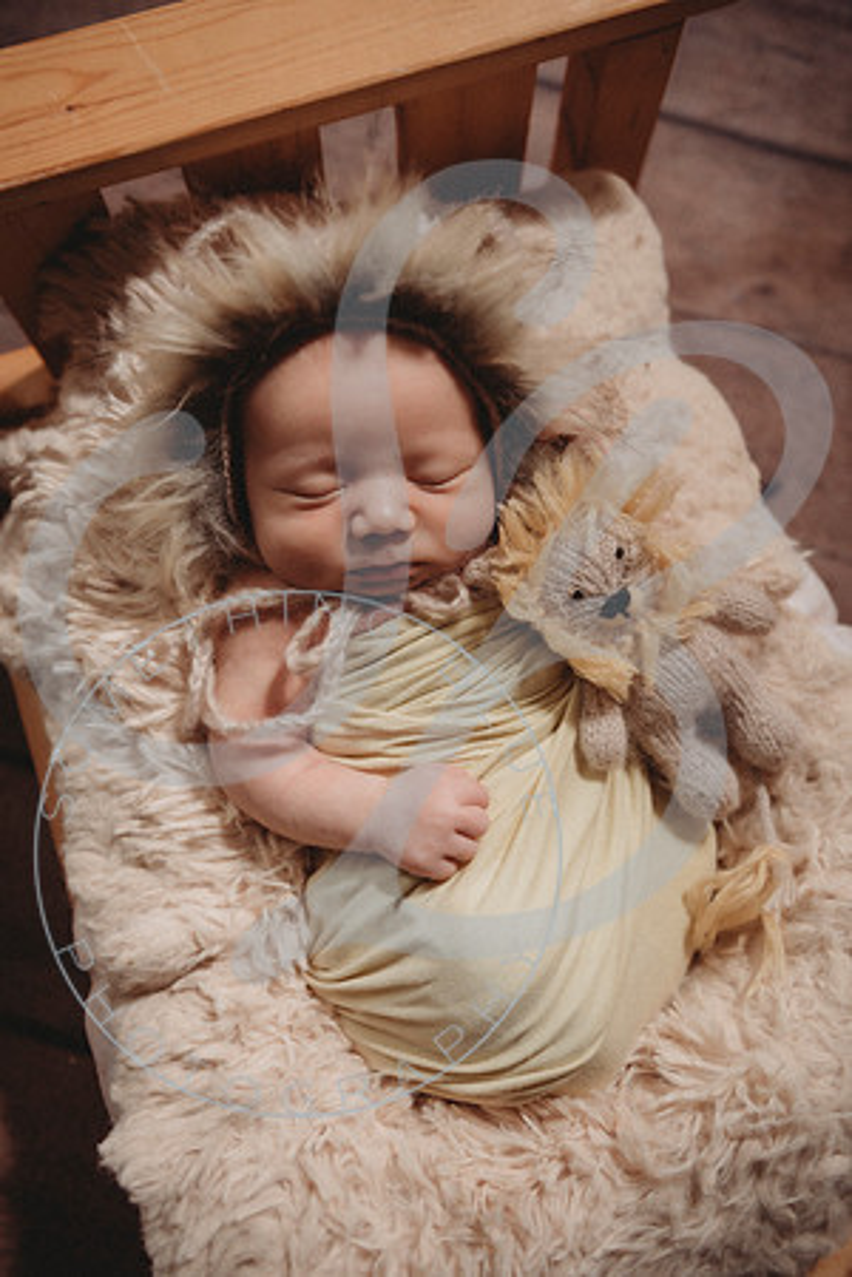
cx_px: 426
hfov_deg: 37.9
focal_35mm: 35
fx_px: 1242
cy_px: 638
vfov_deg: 54.4
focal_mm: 35
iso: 100
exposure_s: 1/125
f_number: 2.8
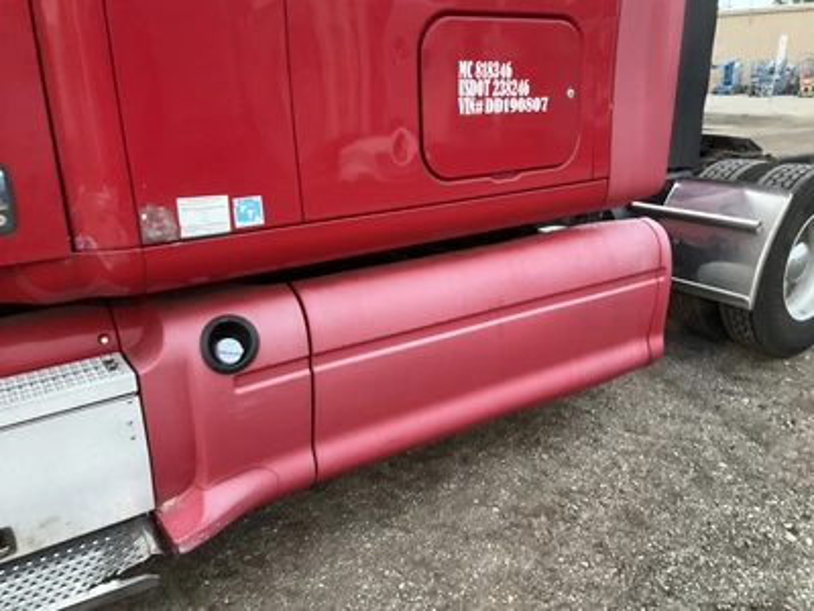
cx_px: 407
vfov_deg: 48.2
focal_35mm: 29
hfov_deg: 61.7
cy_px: 306
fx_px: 682
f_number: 1.8
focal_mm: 3
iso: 320
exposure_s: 1/33
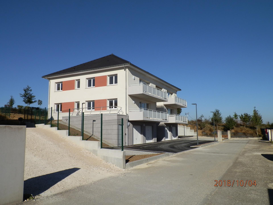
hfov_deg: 63.4
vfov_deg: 49.7
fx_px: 221
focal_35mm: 28
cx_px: 136
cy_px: 102
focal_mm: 5
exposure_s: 1/500
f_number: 7.3
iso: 80
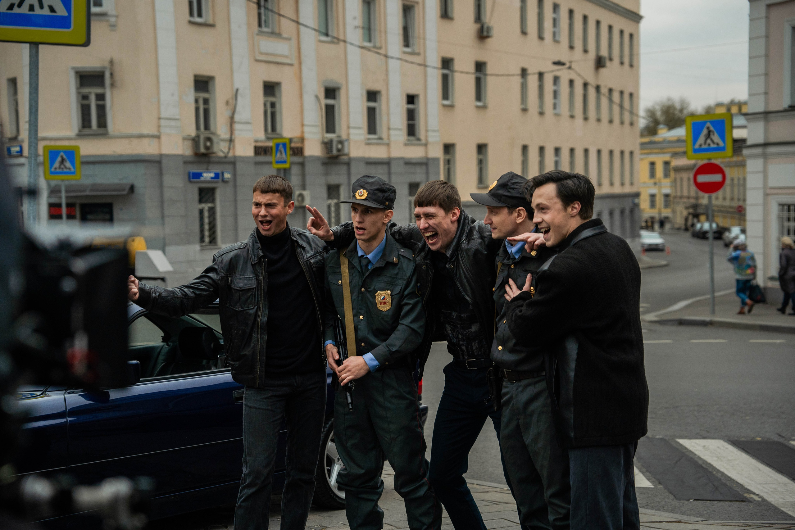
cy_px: 265
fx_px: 1215
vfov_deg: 24.6
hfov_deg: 36.2
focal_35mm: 55
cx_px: 398
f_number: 3.2
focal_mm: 55
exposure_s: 1/250
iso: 640
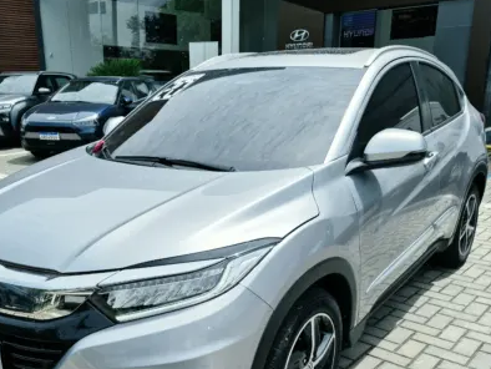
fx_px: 497
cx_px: 209
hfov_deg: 52.4
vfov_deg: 40.1
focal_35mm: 35
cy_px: 257
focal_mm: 5.4
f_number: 1.8
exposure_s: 1/2488
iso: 25
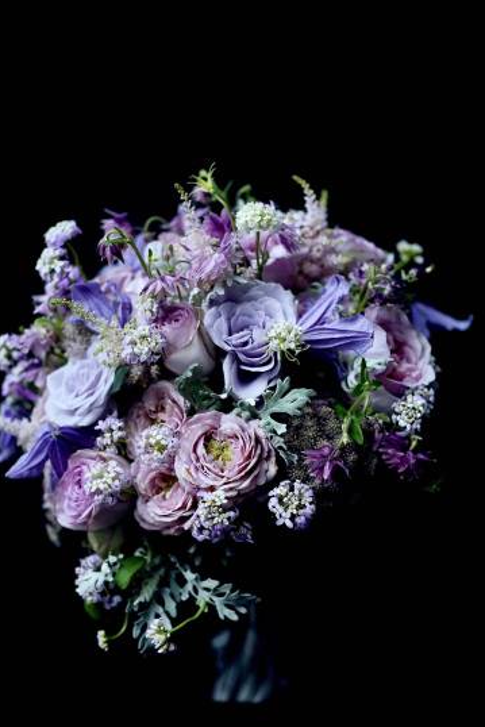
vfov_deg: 49.5
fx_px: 788
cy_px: 391
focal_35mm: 39
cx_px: 224
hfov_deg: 34.2
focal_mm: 35
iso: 1600
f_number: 2.2
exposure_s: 1/100
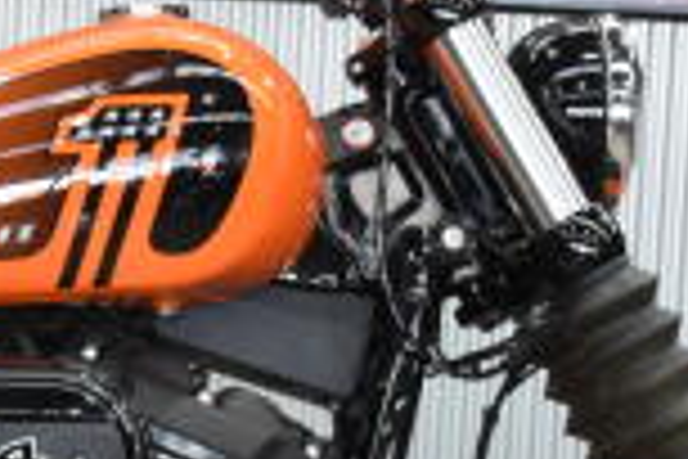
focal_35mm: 188
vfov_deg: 7.3
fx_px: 3593
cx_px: -207
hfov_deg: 10.7
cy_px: 385
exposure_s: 1/80
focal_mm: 24
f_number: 5.6
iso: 800
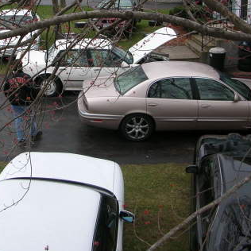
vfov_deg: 30.3
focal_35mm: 56
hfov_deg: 30.3
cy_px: 83
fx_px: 459
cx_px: 79
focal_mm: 5.8
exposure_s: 1/104
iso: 50
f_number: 2.8
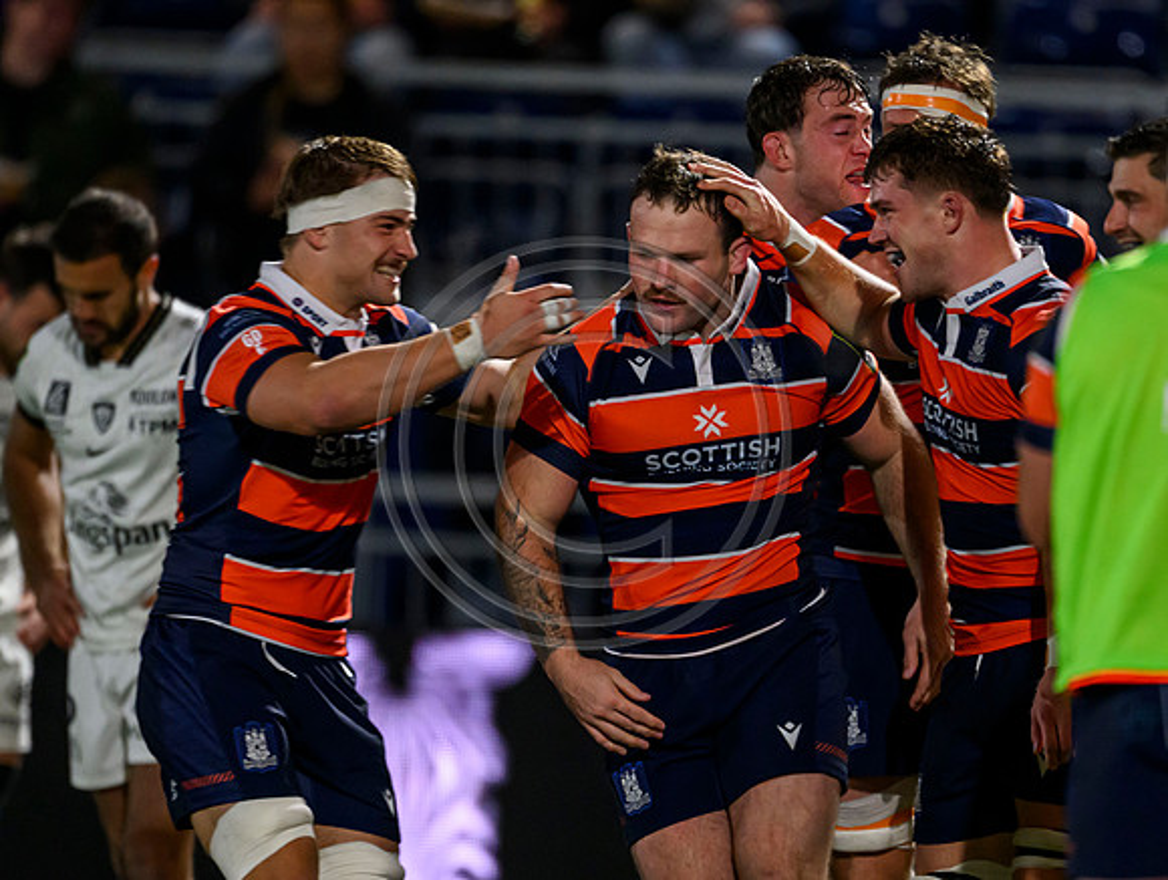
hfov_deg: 2.3
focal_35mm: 852
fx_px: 28805
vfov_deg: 1.8
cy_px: 520
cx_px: 798
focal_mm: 560
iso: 4000
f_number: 4
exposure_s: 1/500
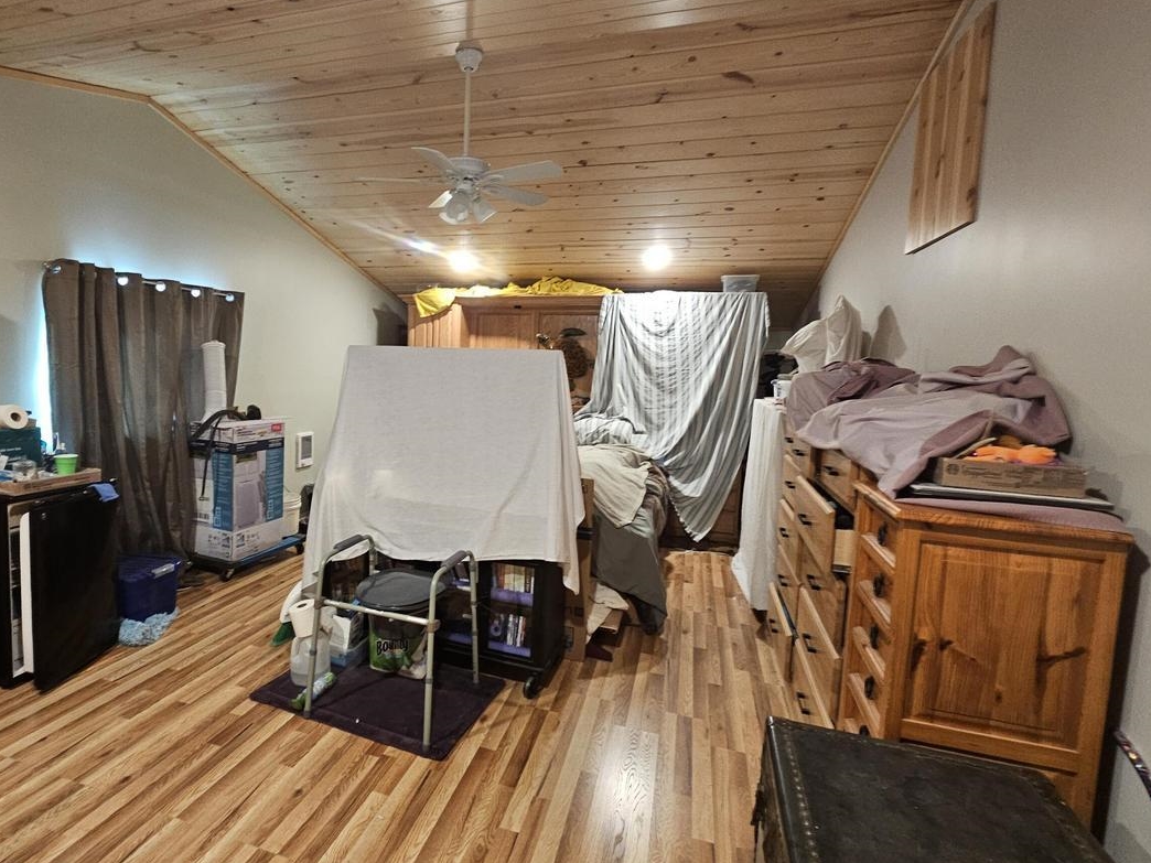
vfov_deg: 74.7
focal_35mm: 17
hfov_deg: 90.3
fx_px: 565
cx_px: 485
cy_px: 416
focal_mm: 2.2
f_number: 2.2
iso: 400
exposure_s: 1/30
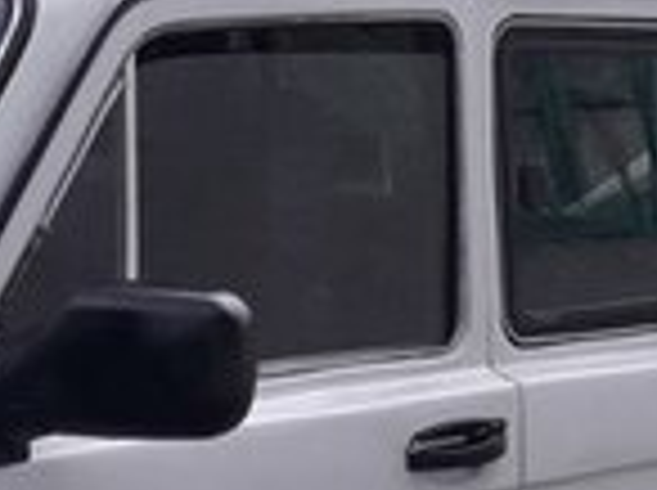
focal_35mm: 127
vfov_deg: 11.2
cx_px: -270
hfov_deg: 14.7
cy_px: 739
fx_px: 2406
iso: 40
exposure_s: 1/469
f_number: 1.9
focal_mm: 3.7
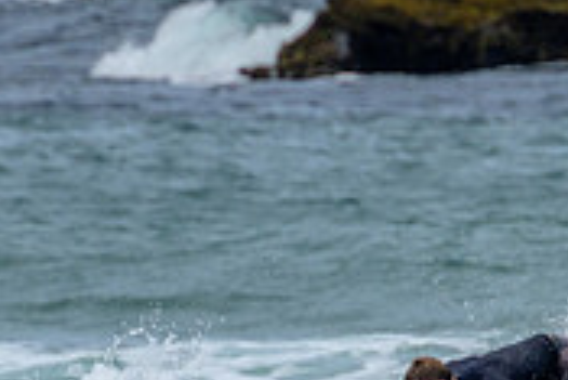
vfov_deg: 0.4
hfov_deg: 0.6
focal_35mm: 3182
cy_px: 485
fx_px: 50245
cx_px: 534
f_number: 11
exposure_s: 1/2000
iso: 640
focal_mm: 800
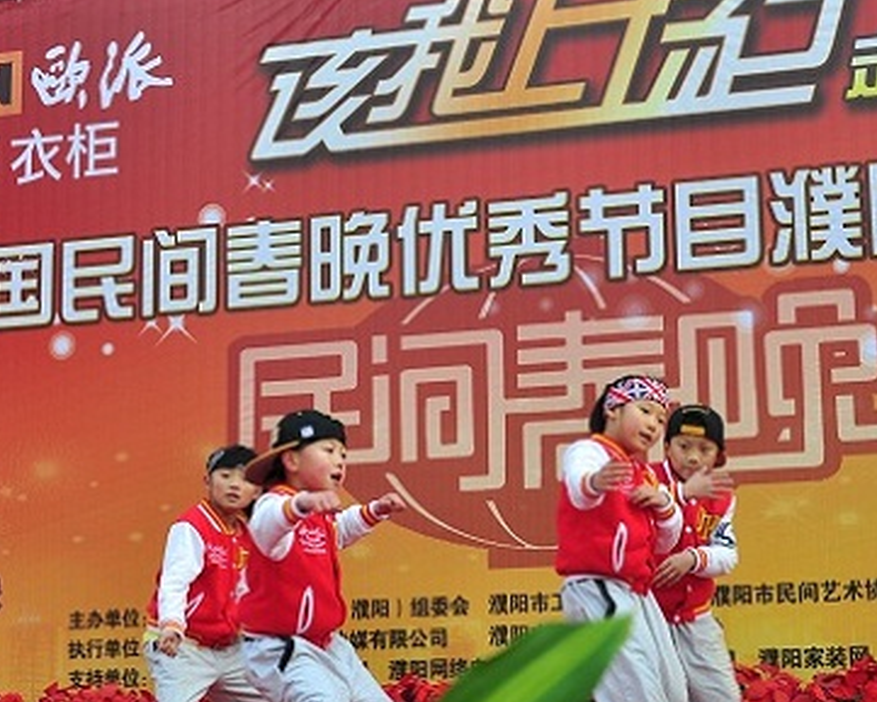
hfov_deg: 26.0
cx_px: 505
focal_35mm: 73
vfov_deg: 20.9
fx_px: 1895
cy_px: 457
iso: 200
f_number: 5.6
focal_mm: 28
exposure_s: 1/320
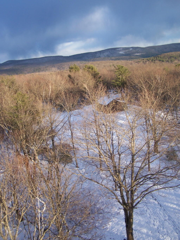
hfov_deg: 36.0
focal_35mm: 40
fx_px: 277
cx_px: 90
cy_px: 120
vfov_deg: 46.8
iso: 80
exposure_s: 1/250
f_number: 2.8
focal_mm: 6.7
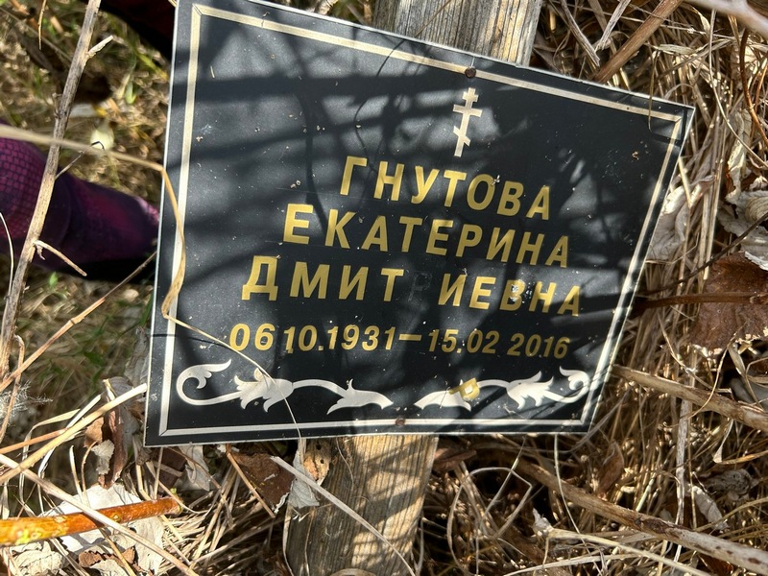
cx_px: 384
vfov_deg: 53.1
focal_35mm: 26
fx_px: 577
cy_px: 288
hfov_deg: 67.3
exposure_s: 1/297
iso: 50
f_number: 1.5
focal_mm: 5.7
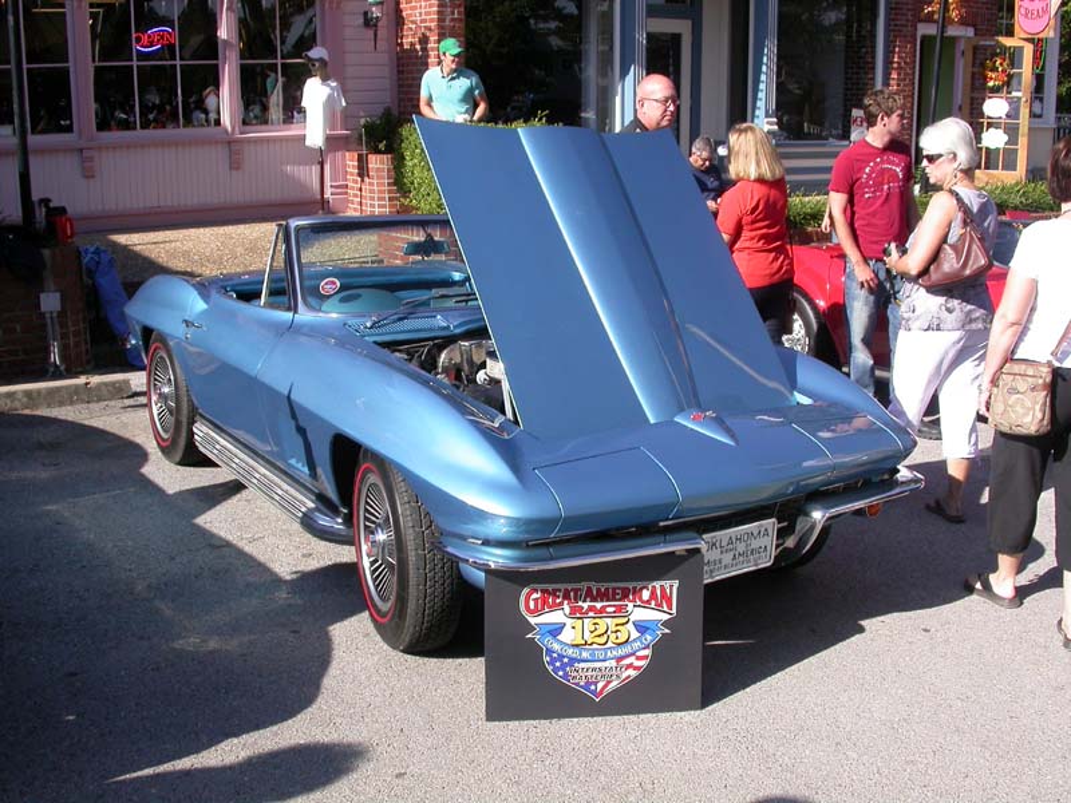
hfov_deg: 49.0
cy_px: 402
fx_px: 1176
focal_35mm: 38
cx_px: 536
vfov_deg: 37.7
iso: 100
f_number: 6
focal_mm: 7.85
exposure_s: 1/291
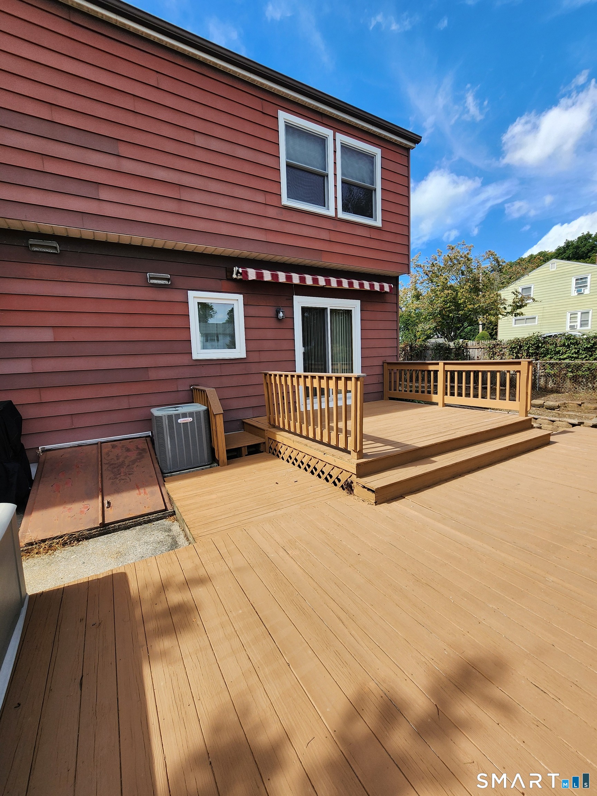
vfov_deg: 106.2
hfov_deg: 89.9
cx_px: 298
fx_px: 299
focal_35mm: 13
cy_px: 398
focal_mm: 2.2
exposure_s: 1/838
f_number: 2.2
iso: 50
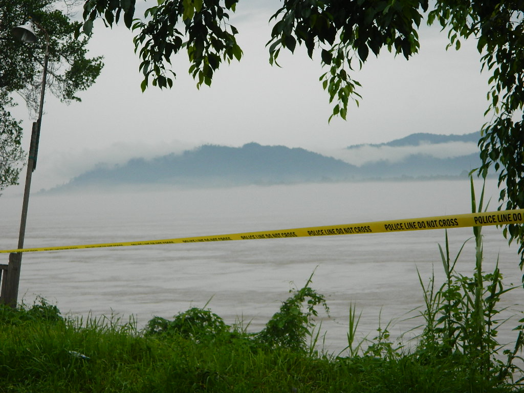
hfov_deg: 23.3
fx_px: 1272
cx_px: 262
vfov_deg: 17.6
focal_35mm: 84
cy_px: 196
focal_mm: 15.1
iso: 80
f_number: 4.2
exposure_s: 1/200
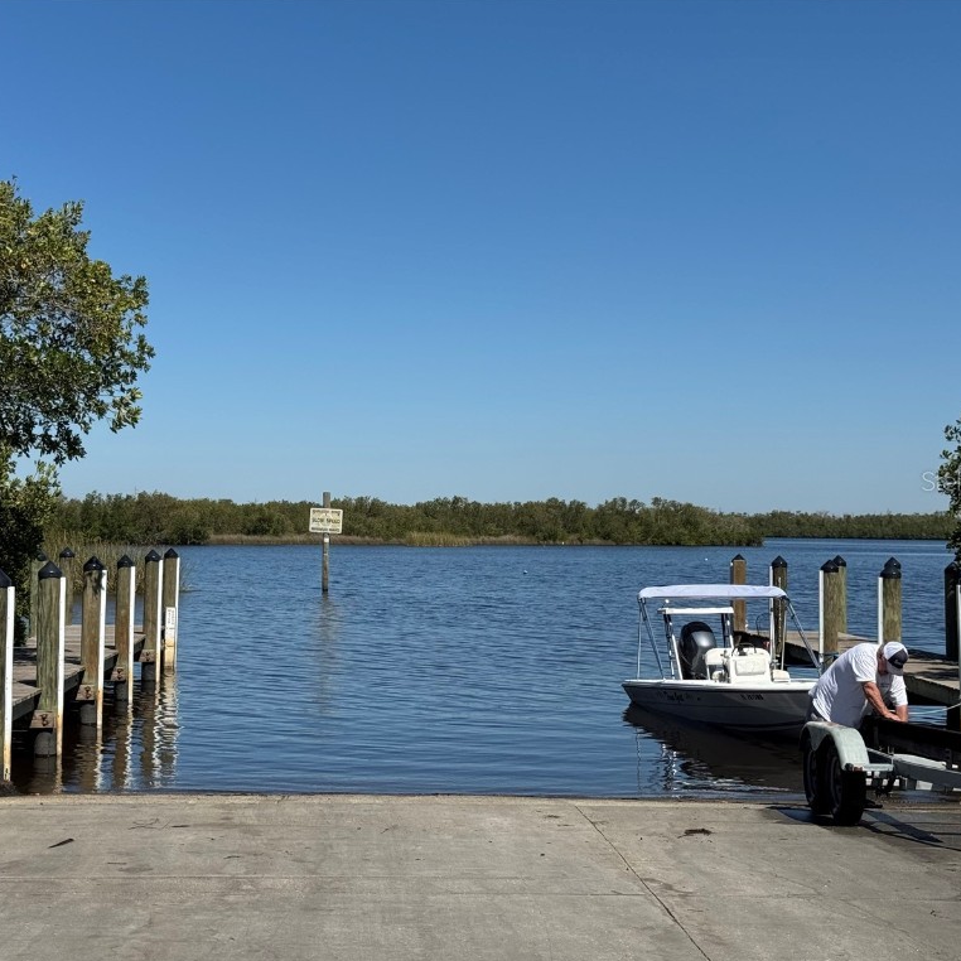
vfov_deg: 30.0
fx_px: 1790
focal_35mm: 57
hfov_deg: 30.0
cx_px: 395
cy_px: 480
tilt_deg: +0.9
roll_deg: -0.6
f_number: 1.78
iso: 80
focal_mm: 6.76
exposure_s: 1/6410
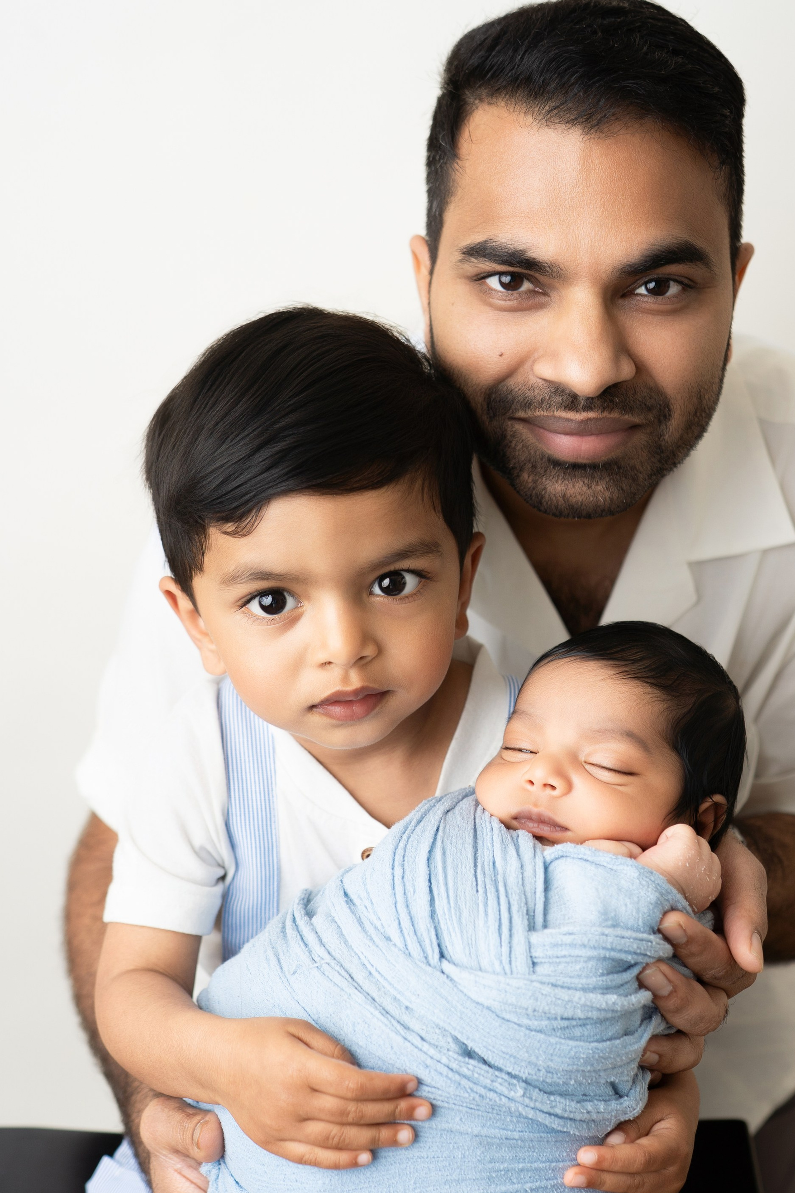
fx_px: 1689
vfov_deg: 38.9
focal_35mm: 51
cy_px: 583
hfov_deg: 26.4
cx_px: 491
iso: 100
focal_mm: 35
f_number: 2.5
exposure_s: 1/200
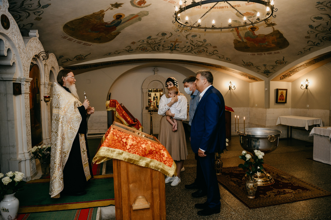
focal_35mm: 25
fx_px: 230
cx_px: 168
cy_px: 110
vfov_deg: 51.3
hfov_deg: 71.5
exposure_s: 1/160
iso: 500
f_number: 3.5
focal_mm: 24
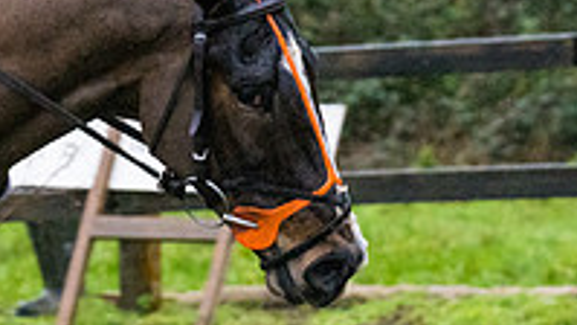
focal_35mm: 522
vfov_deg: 2.3
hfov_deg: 4.1
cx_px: -351
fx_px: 7988
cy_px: 18
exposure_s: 1/500
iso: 5000
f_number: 5
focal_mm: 135
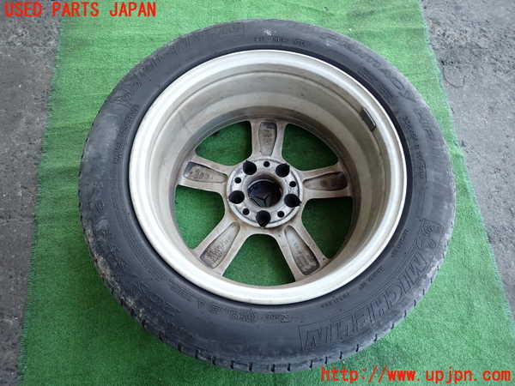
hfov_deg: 69.4
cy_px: 193
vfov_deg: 54.9
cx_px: 258
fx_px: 372
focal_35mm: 25
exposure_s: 1/125
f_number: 2
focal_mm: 4.5
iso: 125
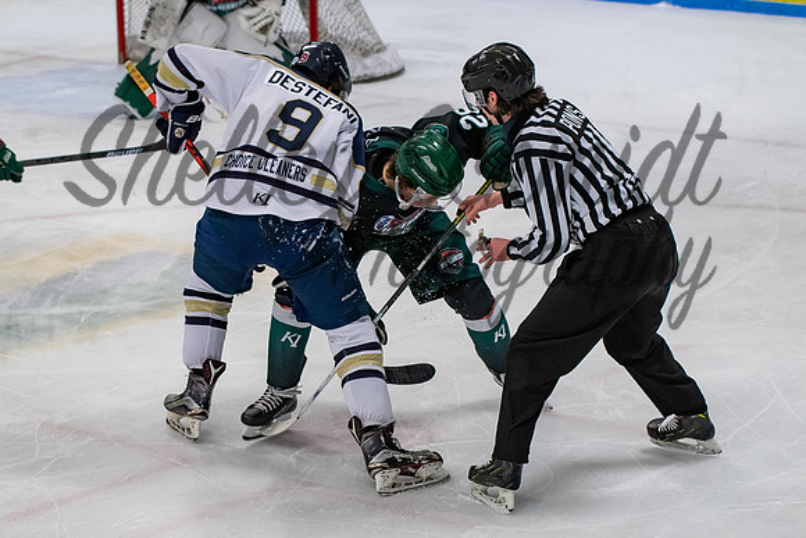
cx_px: 403
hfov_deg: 17.4
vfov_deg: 11.7
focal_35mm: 117
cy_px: 289
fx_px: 2631
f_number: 3.5
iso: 1600
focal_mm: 70
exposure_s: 1/800
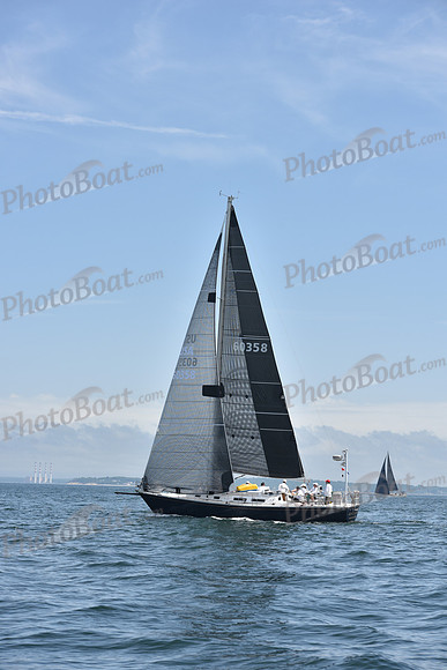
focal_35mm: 85
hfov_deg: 16.1
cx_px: 224
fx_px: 1582
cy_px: 335
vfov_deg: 23.9
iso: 200
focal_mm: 85
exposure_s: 1/1250
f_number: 6.3
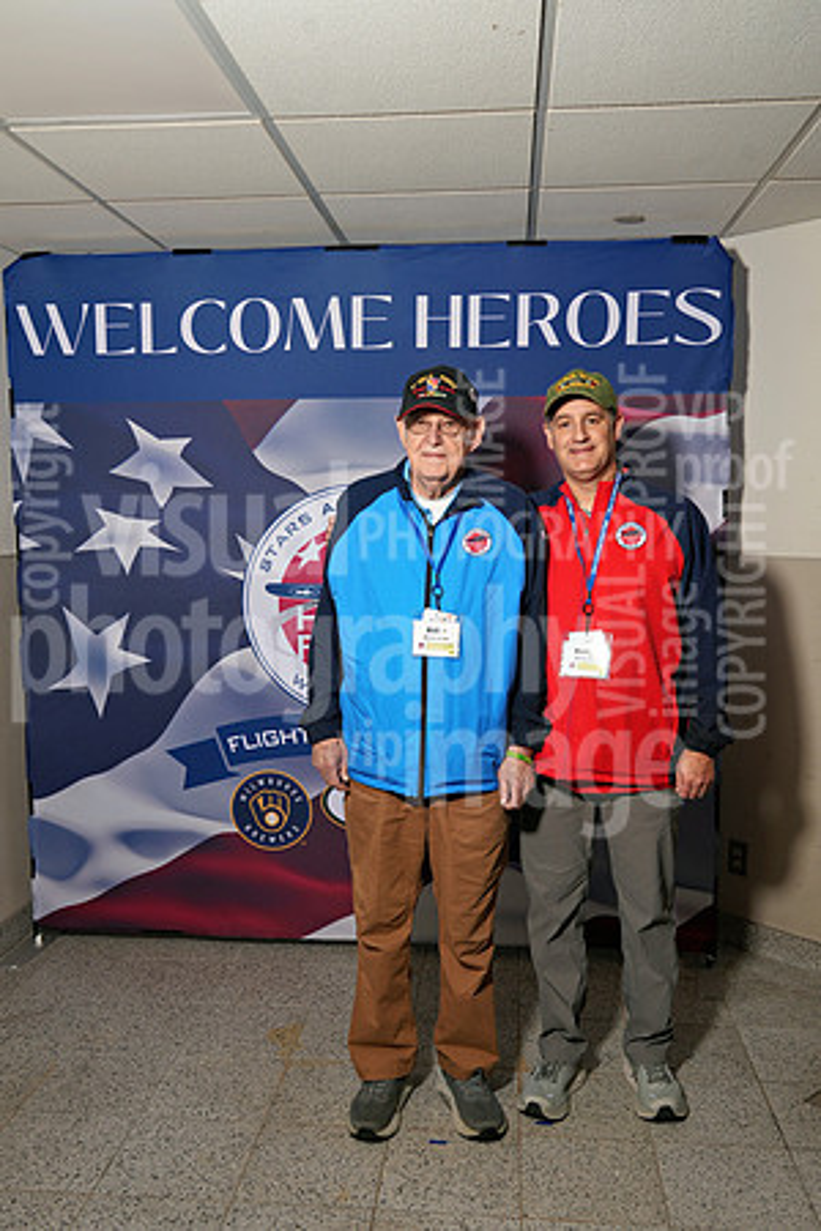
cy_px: 616
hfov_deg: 41.7
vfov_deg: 59.5
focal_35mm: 32
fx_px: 1077
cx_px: 410
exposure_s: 1/160
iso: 100
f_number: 11
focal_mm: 21
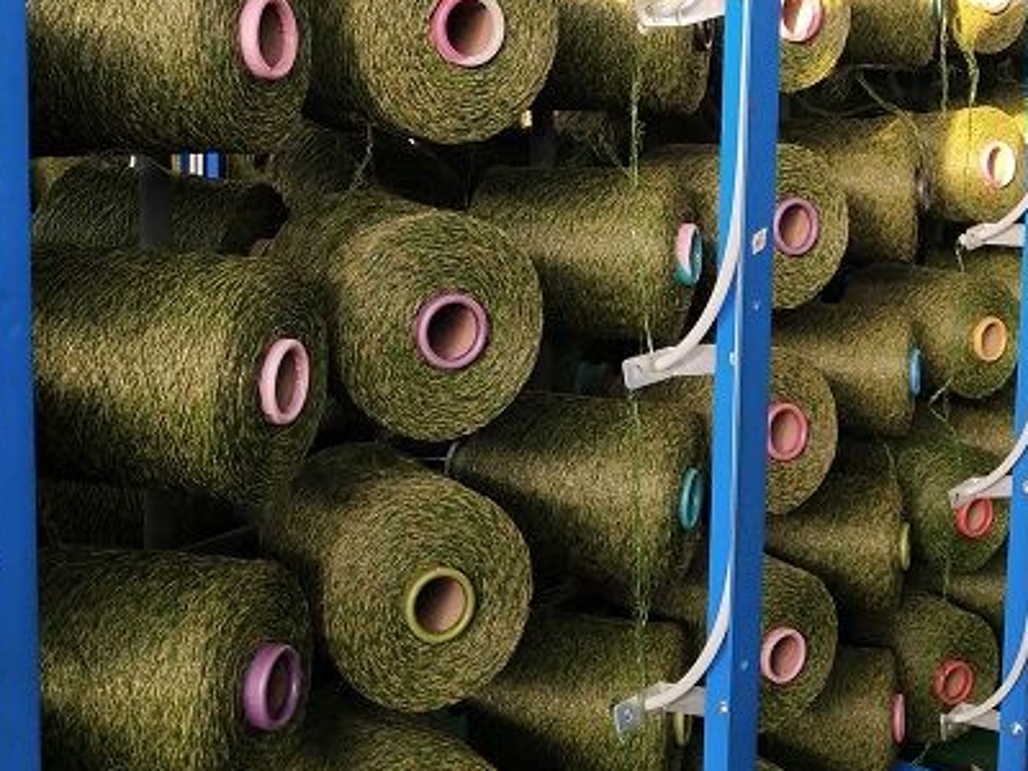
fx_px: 1782
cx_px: 499
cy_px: 128
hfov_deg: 32.2
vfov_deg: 24.0
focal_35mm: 60
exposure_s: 1/100
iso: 240
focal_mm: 3.95
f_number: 1.8
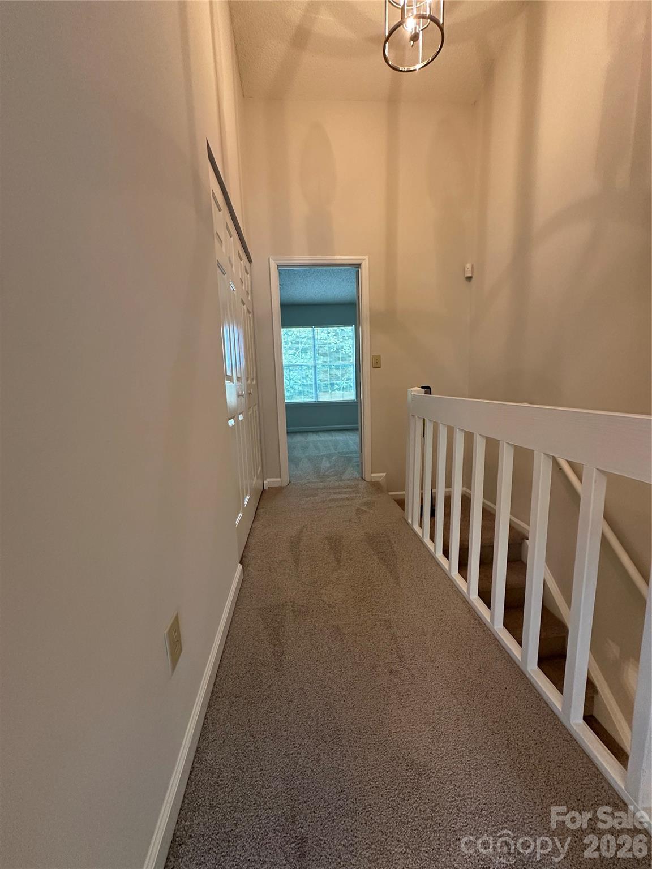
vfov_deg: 102.1
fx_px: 352
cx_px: 326
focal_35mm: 14
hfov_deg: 85.7
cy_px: 434
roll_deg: +1.1
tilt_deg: -8.5
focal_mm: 2.22
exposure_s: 1/60
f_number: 2.2
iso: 320
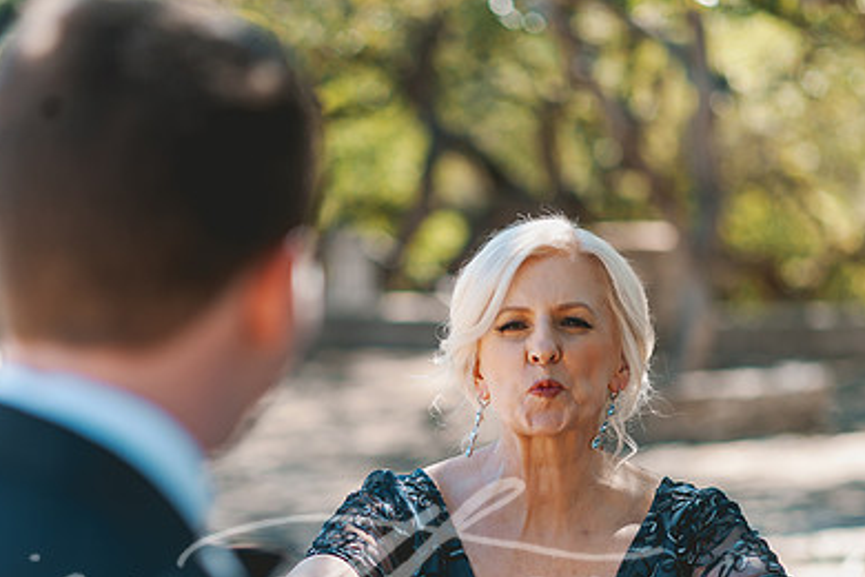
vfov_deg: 8.8
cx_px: 397
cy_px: 353
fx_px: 3748
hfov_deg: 13.2
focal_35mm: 156
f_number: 2.8
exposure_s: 1/640
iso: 200
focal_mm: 105
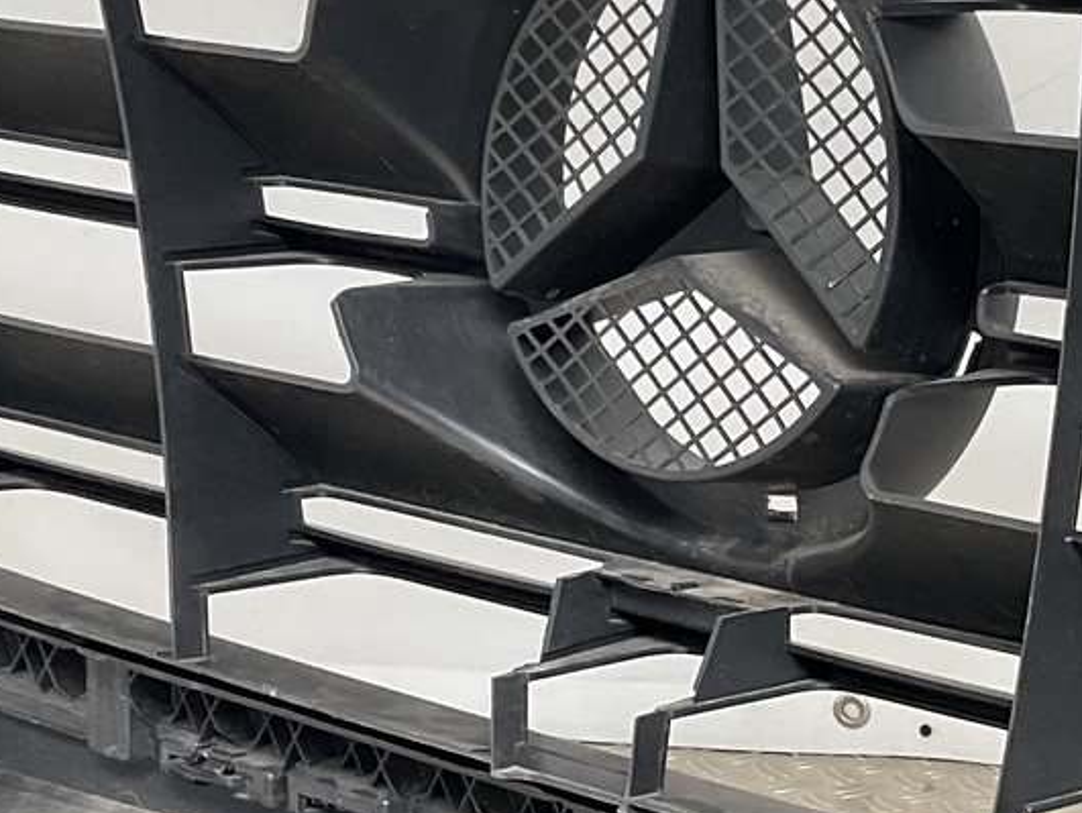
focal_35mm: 110
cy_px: 589
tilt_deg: -21.1
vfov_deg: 13.4
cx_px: 931
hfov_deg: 17.7
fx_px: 3441
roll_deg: +1.4
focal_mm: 3
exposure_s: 1/134
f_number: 1.8
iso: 16
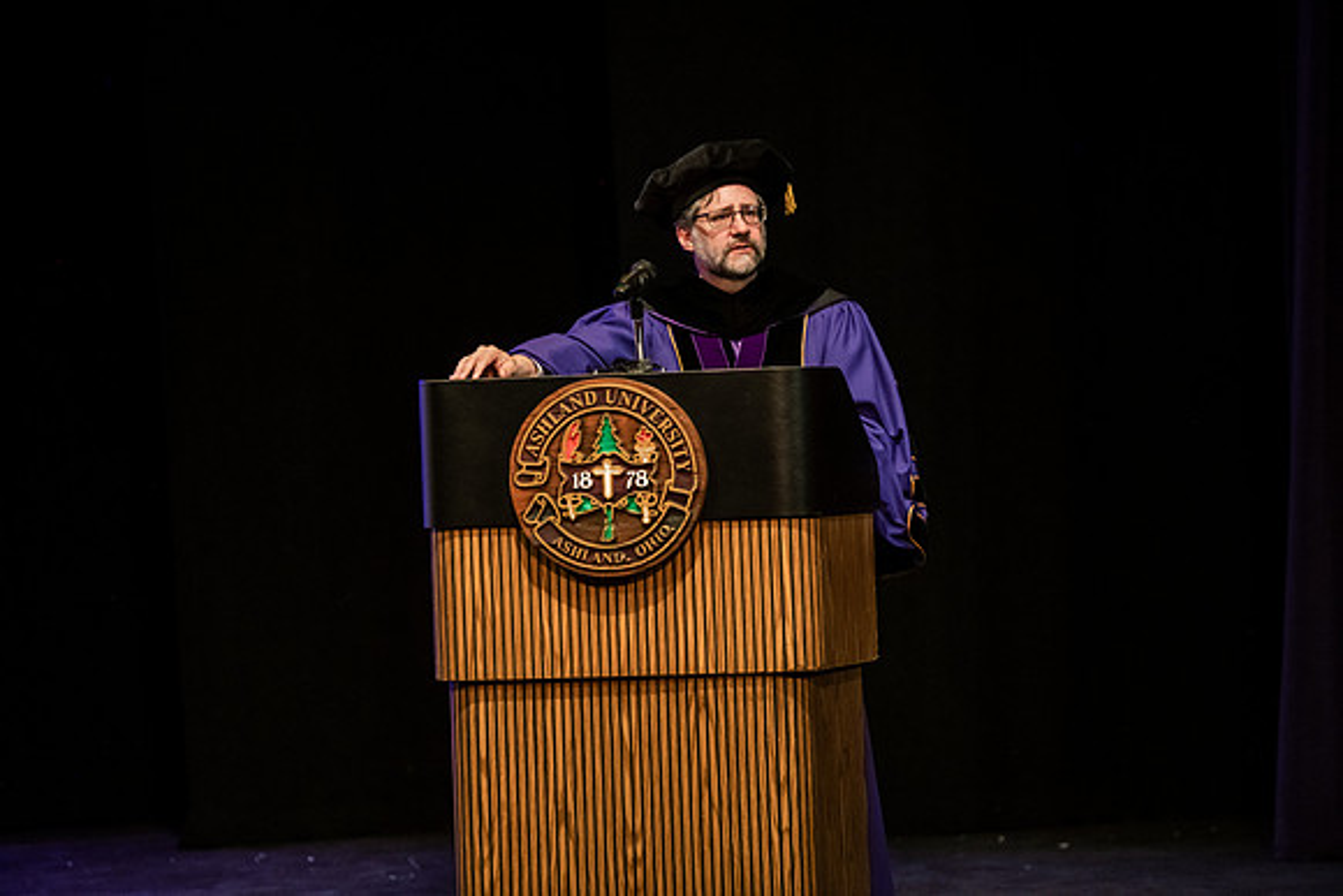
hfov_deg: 11.1
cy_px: 448
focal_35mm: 185
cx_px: 672
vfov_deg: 7.4
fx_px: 6903
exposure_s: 1/200
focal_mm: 185
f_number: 3.2
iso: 3200
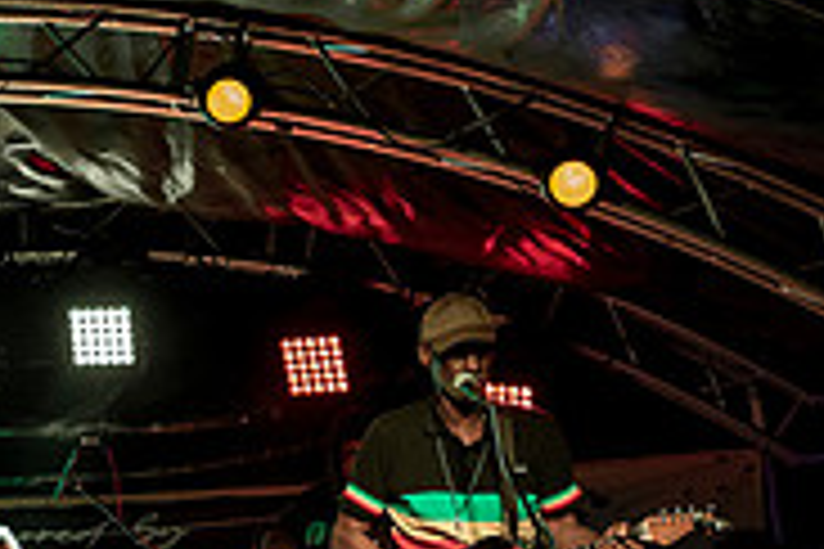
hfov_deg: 14.6
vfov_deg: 10.1
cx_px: -210
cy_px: 578
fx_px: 3090
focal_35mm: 135
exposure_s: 1/200
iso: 3200
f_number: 2.2
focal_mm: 35
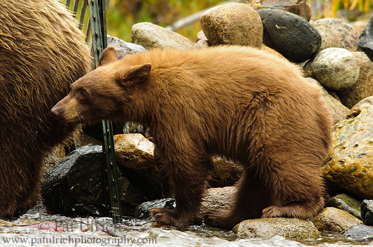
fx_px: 3725
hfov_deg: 5.7
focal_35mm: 360
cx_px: 186
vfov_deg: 3.8
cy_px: 124
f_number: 8
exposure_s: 1/60
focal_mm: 240
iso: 1600
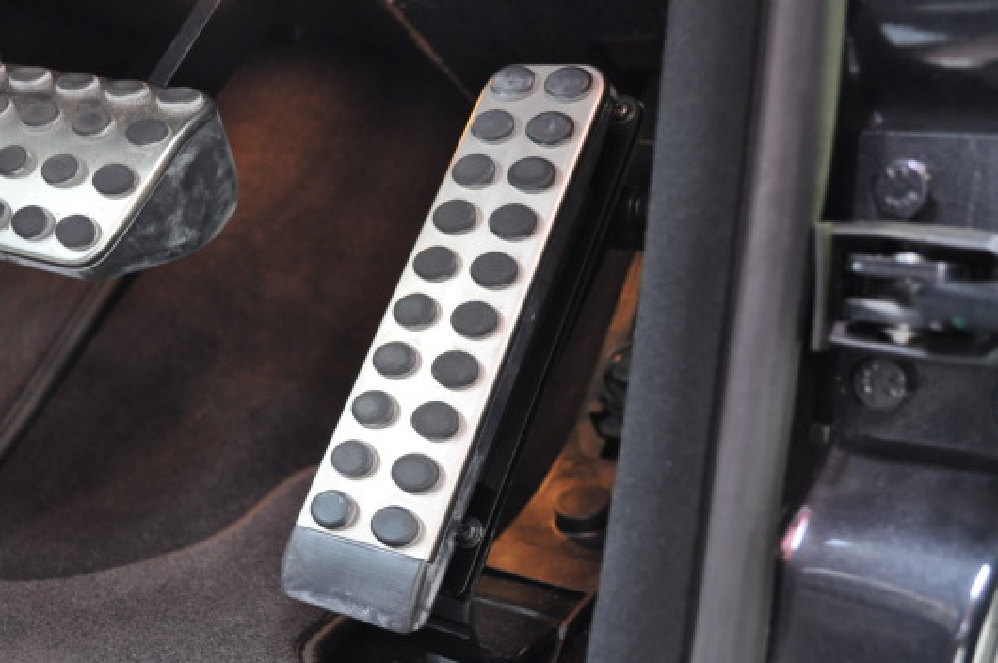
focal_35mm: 48
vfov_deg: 28.0
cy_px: 332
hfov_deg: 41.2
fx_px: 1329
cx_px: 499
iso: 1600
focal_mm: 32
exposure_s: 1/10
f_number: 4.8
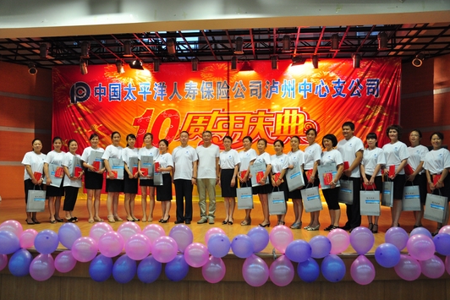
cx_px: 222
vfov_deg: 40.5
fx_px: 407
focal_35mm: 33
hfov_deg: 57.9
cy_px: 152
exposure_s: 1/40
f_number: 3.8
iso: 720
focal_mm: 21
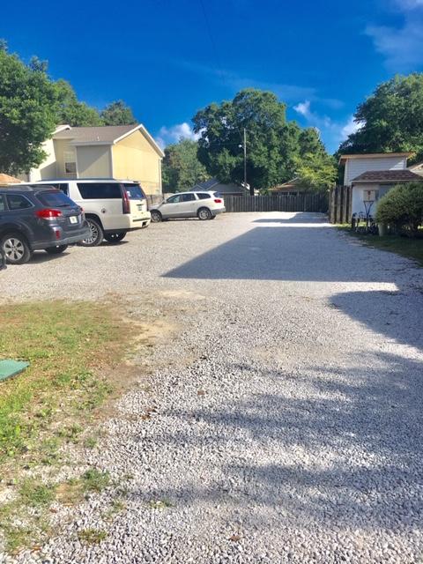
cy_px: 282
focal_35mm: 29
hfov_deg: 48.2
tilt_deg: -8.1
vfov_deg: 61.7
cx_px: 212
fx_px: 472
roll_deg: +0.5
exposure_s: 1/1399
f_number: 2.2
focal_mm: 4.15
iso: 25
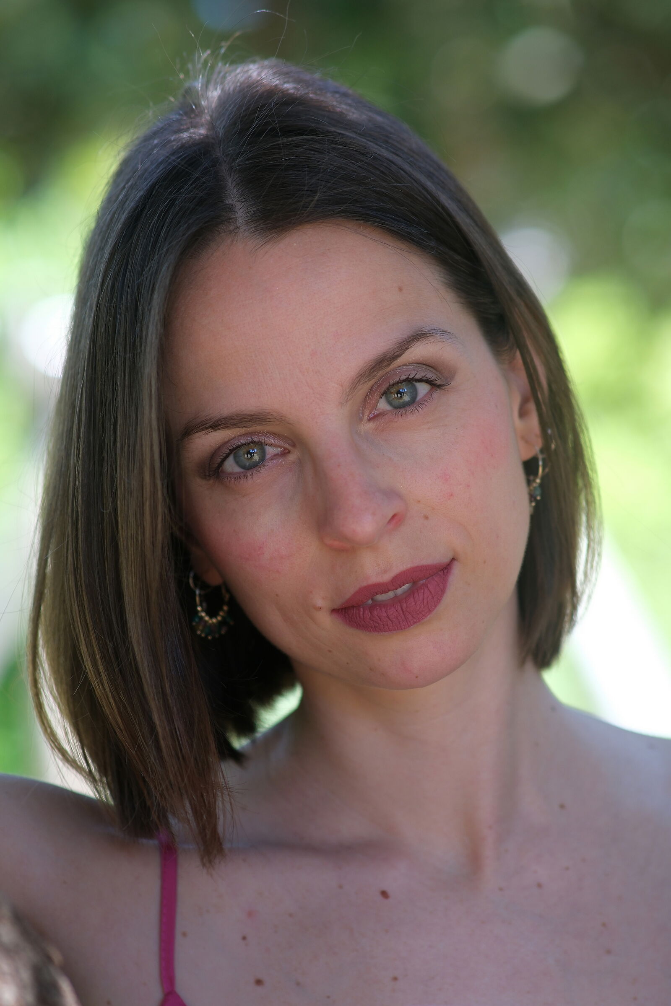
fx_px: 3578
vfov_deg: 16.0
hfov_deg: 10.7
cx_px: 336
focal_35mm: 128
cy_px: 503
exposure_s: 1/250
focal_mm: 85
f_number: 2.2
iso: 200
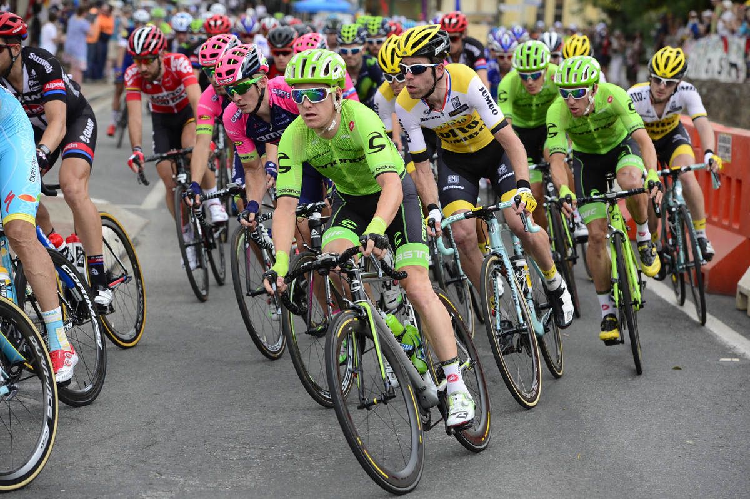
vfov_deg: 11.2
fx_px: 2540
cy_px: 250
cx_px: 375
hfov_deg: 16.8
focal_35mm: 122
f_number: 5
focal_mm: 122
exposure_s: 1/1000
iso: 400
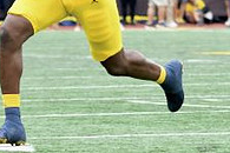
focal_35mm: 623
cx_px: 92
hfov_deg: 3.3
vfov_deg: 2.2
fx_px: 3980
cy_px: -28
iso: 1600
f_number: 5
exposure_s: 1/1000
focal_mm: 140
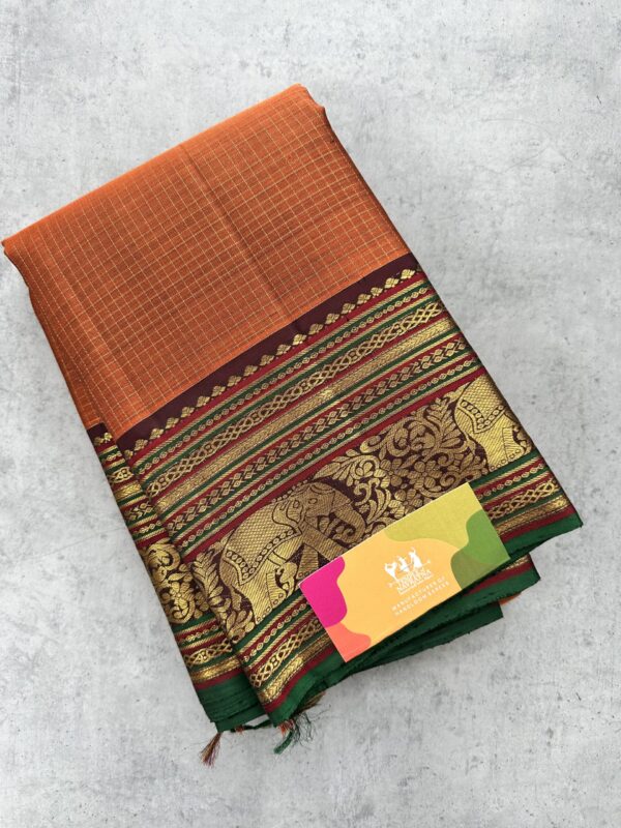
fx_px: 574
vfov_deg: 71.6
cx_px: 310
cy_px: 414
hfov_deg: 56.8
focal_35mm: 24
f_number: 1.78
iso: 80
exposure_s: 1/121
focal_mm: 6.86
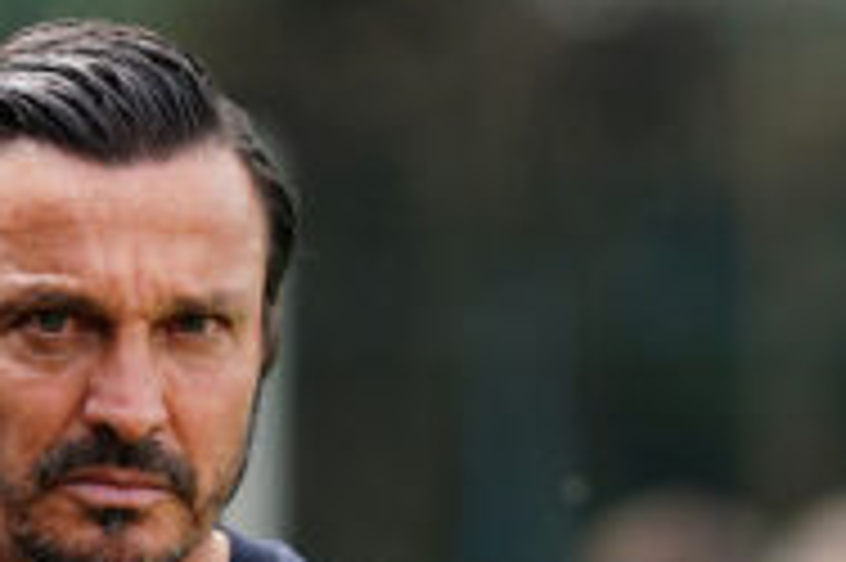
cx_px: 212
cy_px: 701
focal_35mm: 1073
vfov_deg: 1.3
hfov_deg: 1.9
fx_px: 25193
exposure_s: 1/500
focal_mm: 420
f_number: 5.6
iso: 400
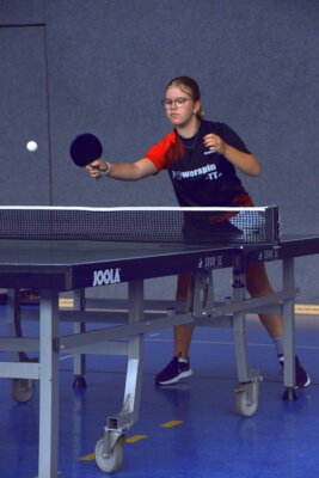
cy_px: 239
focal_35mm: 105
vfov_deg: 19.4
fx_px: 1394
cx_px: 160
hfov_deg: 13.1
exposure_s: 1/1250
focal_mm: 70
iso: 3200
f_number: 5.6
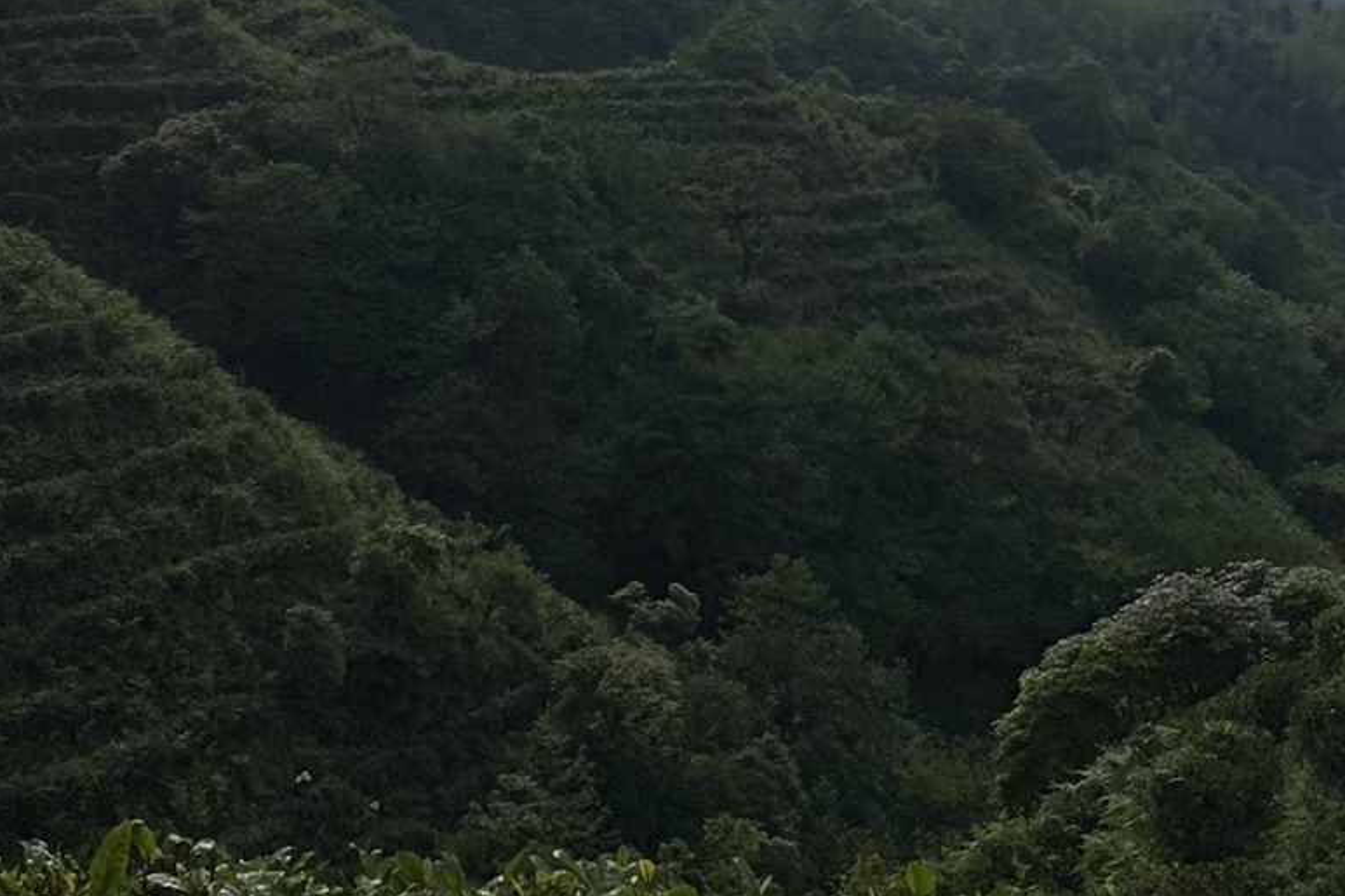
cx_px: 799
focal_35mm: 70
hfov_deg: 28.8
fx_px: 2615
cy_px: -198
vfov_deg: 18.4
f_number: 1.8
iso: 40
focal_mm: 4.25
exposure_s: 1/14286
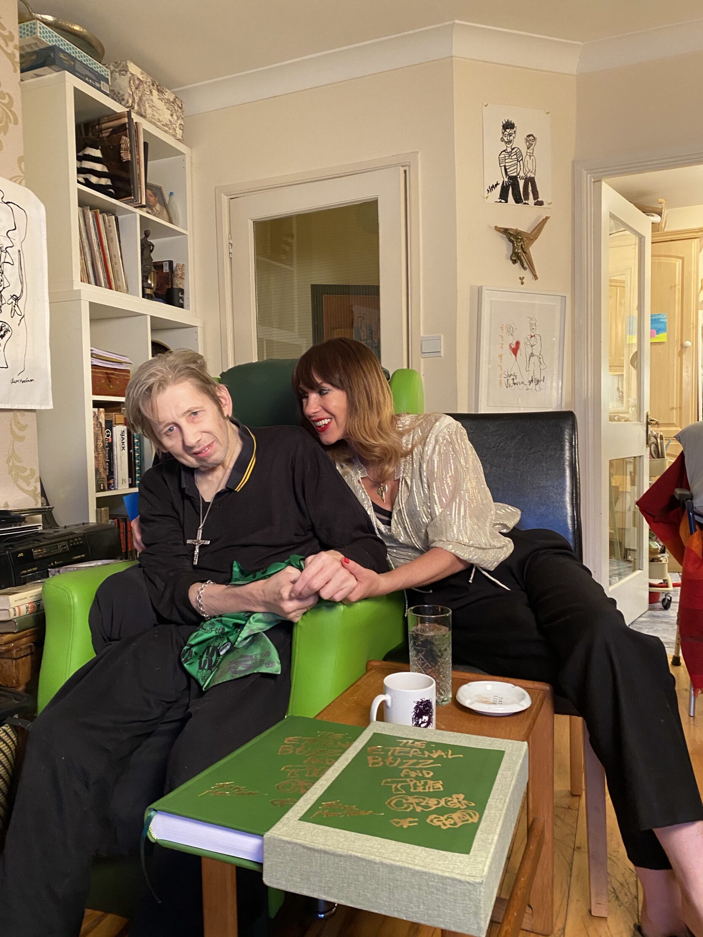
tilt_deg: -2.4
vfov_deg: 67.3
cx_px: 352
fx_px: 704
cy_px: 468
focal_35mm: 26
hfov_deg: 53.1
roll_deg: +1.9
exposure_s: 1/33
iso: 320
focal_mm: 4.25
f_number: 1.8
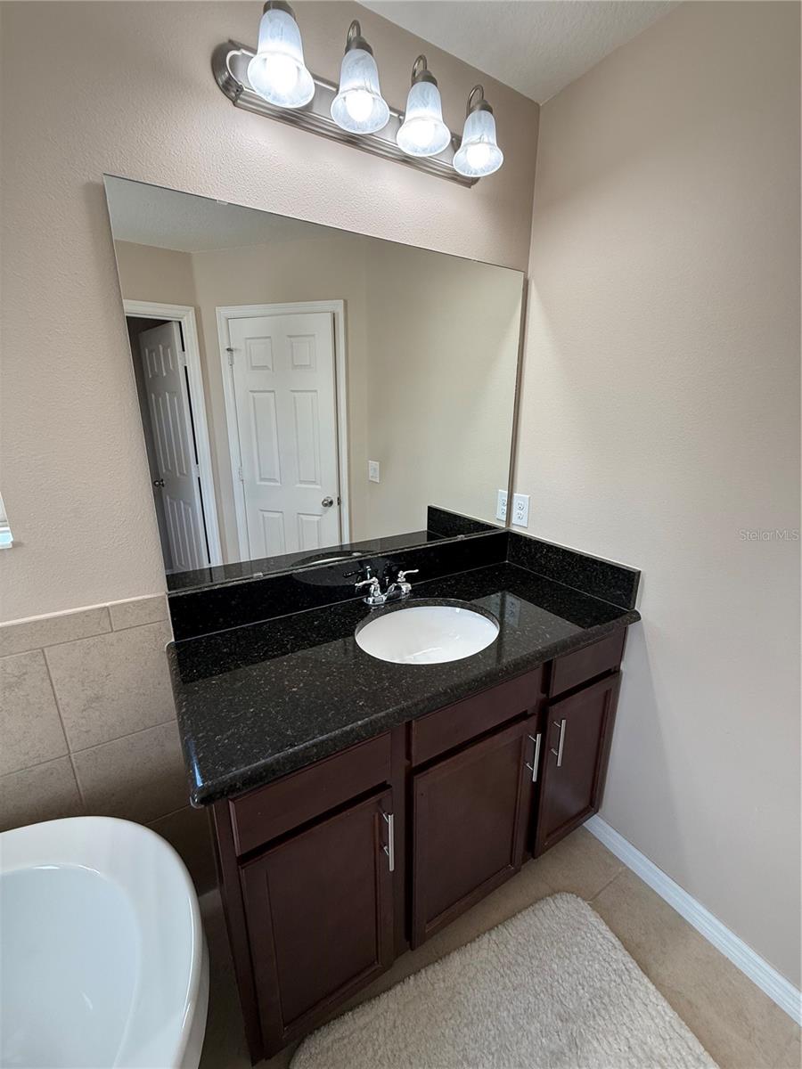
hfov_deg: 85.7
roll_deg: -0.5
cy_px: 534
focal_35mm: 14
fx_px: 432
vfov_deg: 102.1
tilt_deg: -15.6
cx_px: 401
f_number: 2.2
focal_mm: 2.22
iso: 100
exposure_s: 1/99
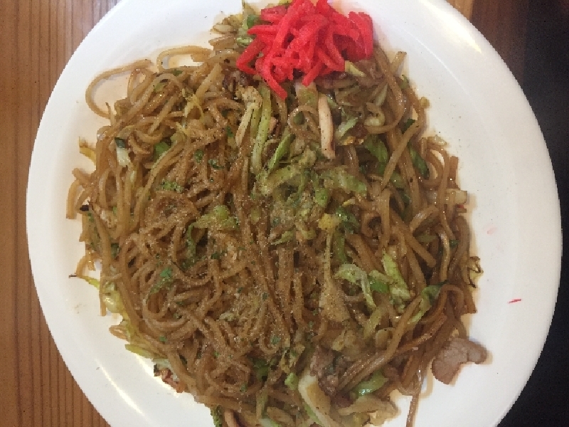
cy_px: 214
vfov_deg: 48.2
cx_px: 284
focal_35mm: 29
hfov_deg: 61.7
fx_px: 477
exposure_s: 1/30
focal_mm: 4.15
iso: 200
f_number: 2.2
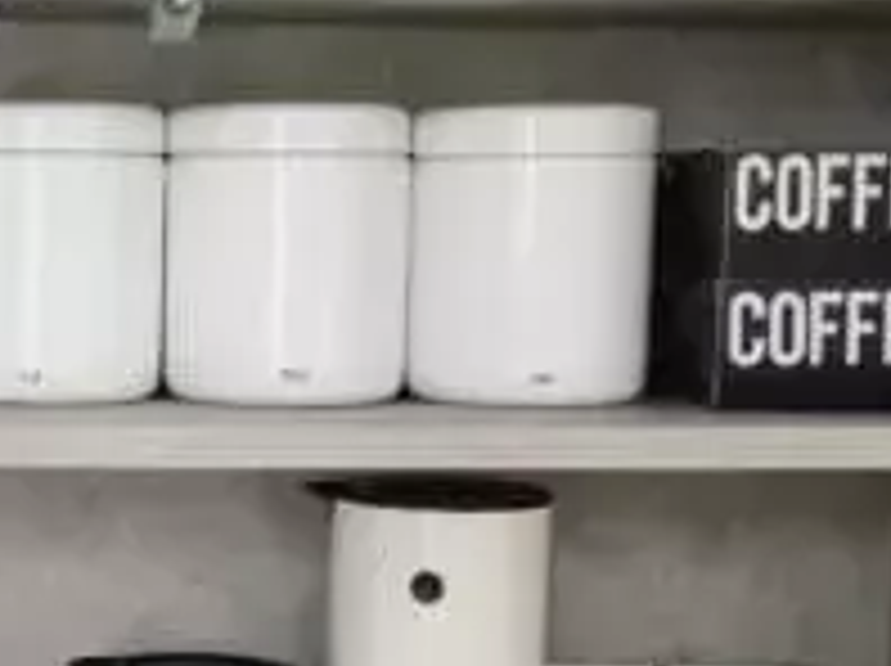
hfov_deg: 21.6
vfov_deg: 16.6
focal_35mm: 88
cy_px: 554
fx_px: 2262
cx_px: 36
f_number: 2.2
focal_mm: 4.15
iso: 80
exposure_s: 1/30
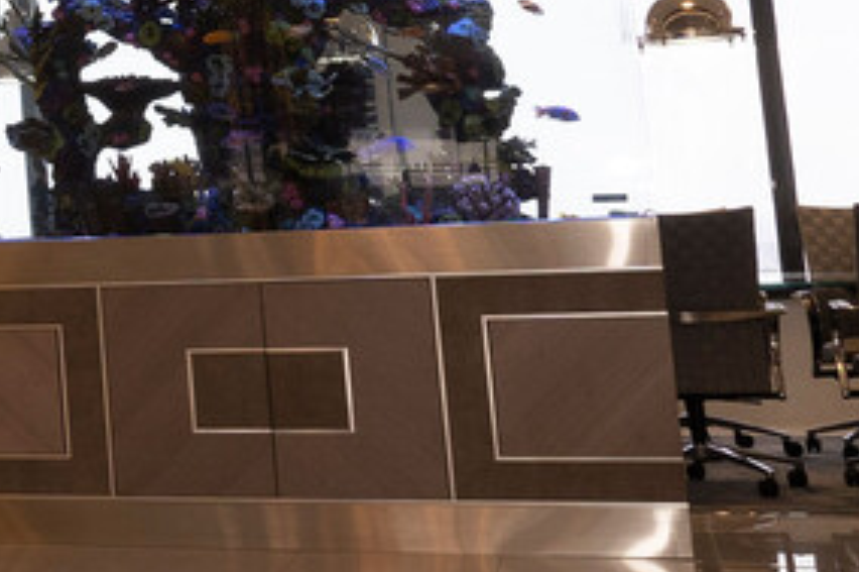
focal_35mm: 92
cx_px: -711
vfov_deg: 14.4
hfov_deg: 17.6
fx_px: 2194
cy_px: -86
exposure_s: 1/60
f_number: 9
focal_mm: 18
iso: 640
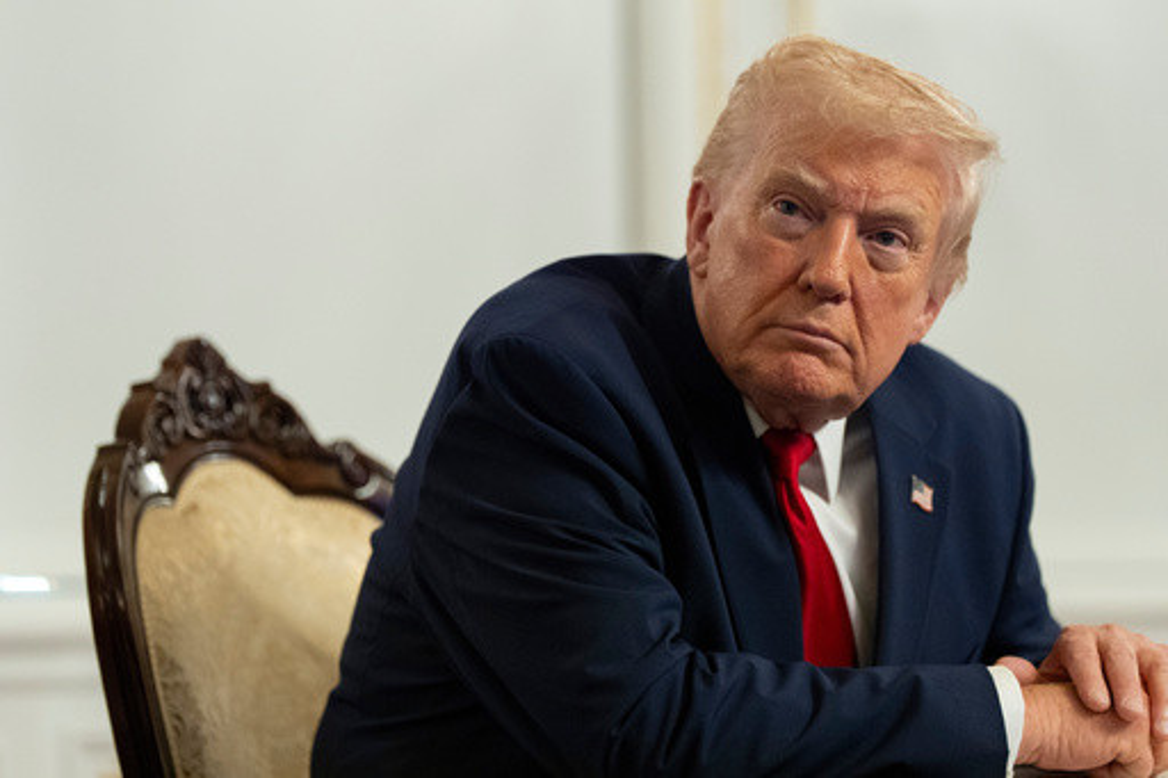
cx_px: 584
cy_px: 389
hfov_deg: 14.6
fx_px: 4573
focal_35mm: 141
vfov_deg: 9.7
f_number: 2.8
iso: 8000
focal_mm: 141
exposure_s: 1/160
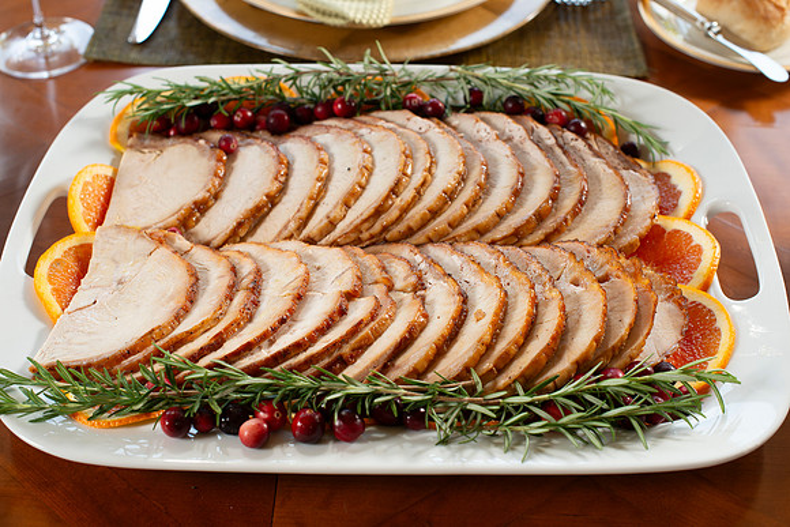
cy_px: 264
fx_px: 1097
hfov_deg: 39.6
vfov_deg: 27.0
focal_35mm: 50
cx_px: 395
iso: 250
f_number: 5.6
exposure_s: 1/100
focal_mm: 50
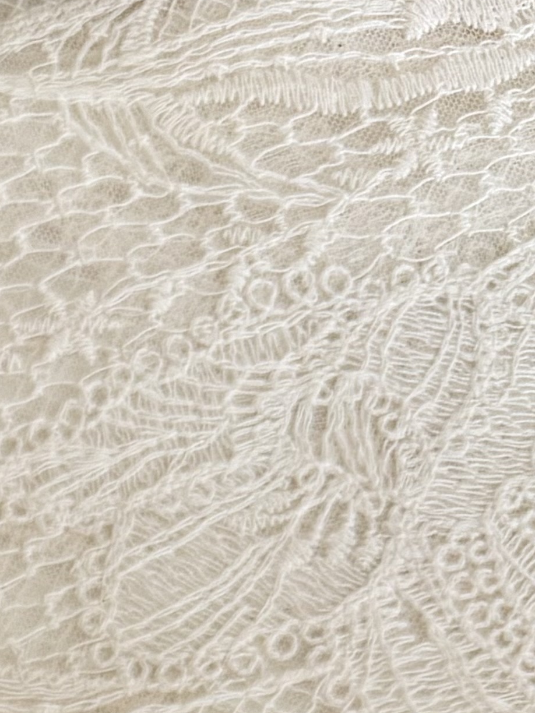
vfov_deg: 14.8
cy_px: 1369
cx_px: -640
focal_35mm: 112
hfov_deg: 11.5
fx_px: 2308
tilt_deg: -77.9
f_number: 1.78
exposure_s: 1/154
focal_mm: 6.76
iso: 64
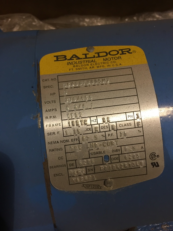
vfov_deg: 61.7
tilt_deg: -83.6
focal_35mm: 29
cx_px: 86
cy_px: 116
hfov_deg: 48.2
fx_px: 193
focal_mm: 4.15
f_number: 2.2
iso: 80
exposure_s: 1/30
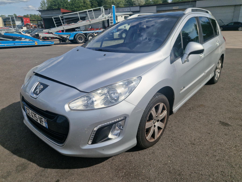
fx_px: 161
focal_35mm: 23
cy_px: 91
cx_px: 121
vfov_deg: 58.9
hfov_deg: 73.9
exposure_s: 1/3333
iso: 50
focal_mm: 5.4
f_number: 1.8
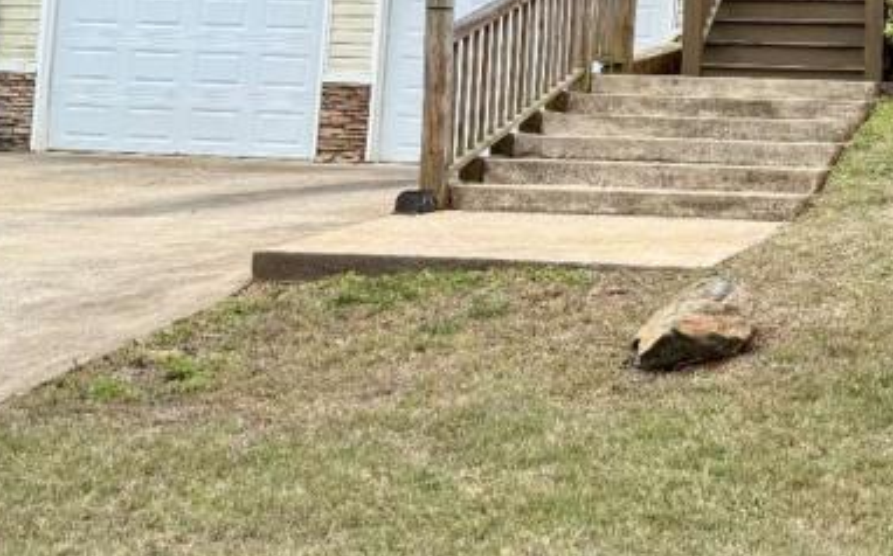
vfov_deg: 15.7
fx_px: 1945
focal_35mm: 80
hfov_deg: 24.7
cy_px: -110
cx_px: 884
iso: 80
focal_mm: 6.76
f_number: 1.78
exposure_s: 1/2053
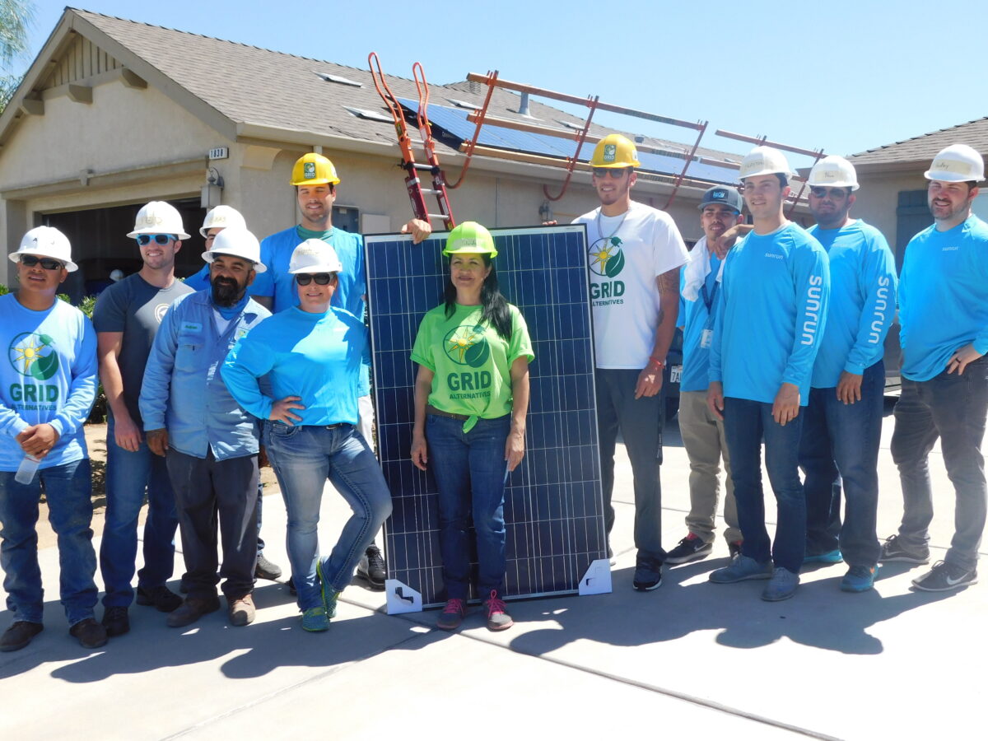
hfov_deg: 51.4
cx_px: 494
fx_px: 1028
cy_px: 370
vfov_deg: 39.7
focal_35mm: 36
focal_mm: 6.3
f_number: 3.5
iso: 125
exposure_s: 1/800
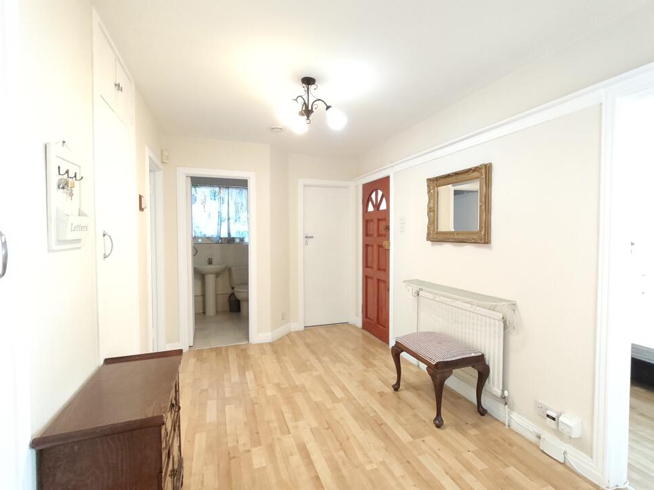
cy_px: 240
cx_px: 336
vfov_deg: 78.1
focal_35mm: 16
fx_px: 302
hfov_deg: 94.5
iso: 640
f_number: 2.2
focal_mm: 1.67
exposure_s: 1/50
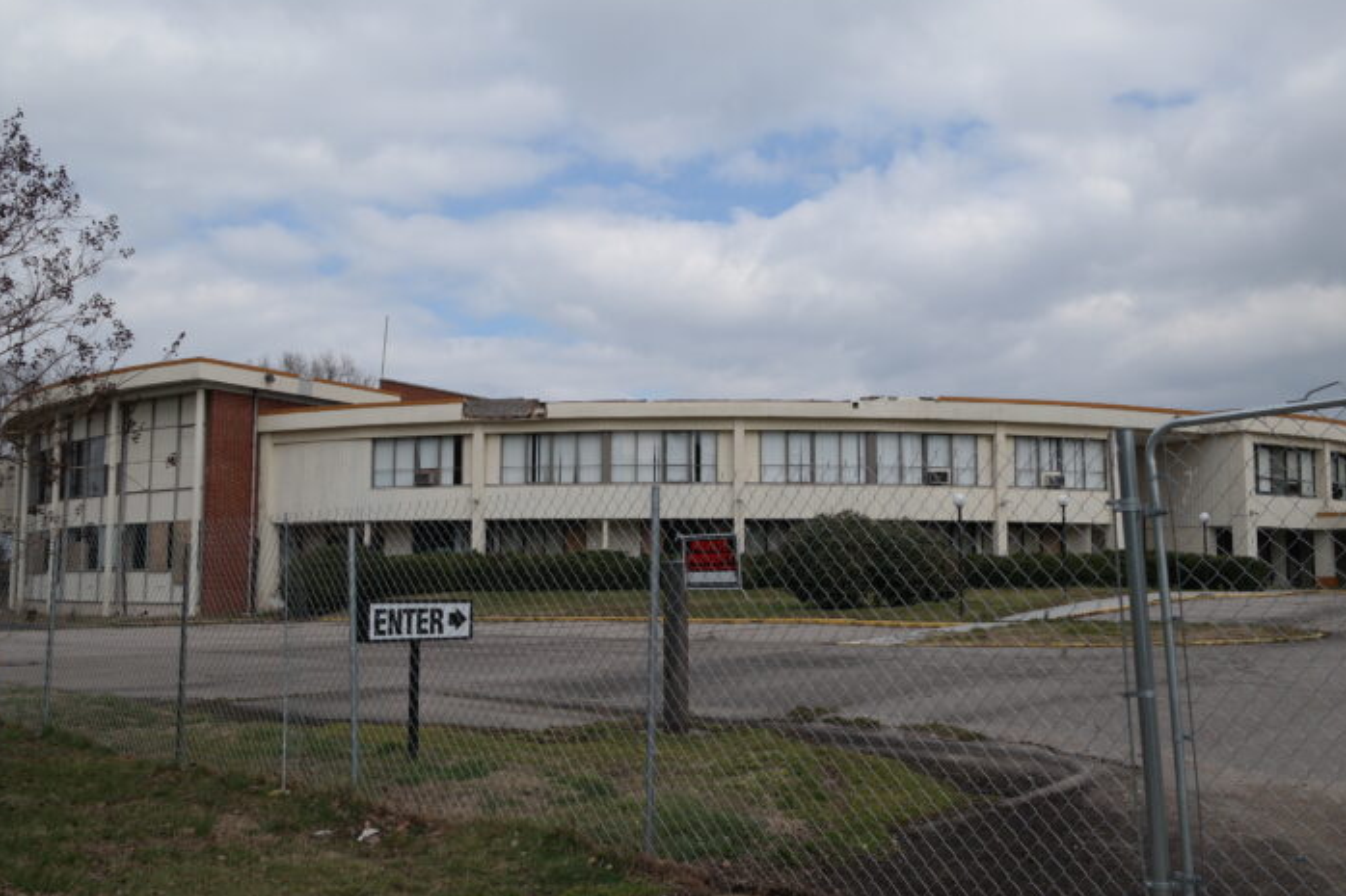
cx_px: 660
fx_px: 1233
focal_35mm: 33
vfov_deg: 40.0
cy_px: 451
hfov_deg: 57.2
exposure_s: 1/320
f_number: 7.1
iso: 100
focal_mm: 20
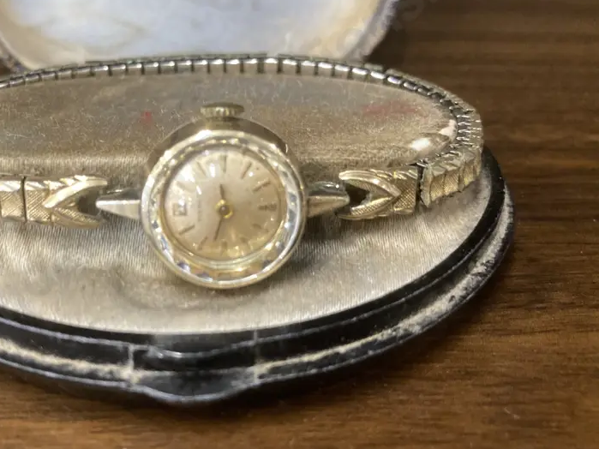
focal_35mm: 41
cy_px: 157
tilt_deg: -29.3
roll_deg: +0.8
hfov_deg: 45.1
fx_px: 709
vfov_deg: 34.9
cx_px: 202
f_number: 1.8
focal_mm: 3.99
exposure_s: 1/50
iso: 250
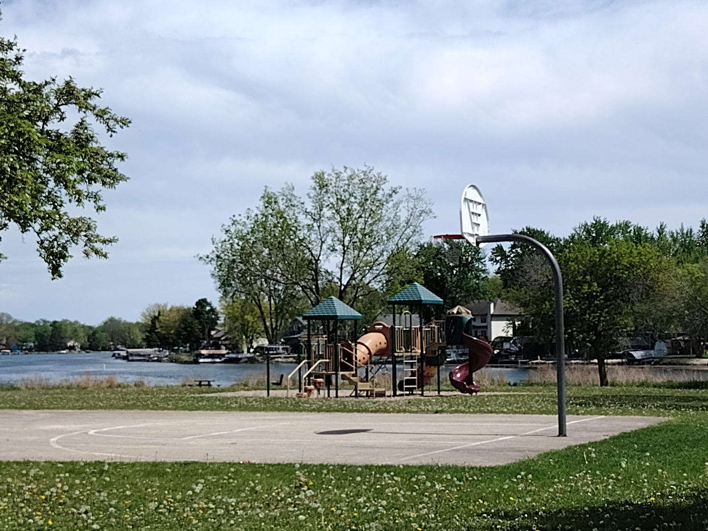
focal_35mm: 27
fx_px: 552
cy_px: 266
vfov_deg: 51.4
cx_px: 354
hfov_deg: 65.3
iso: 100
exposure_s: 1/3065
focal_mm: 4.71
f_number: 1.7
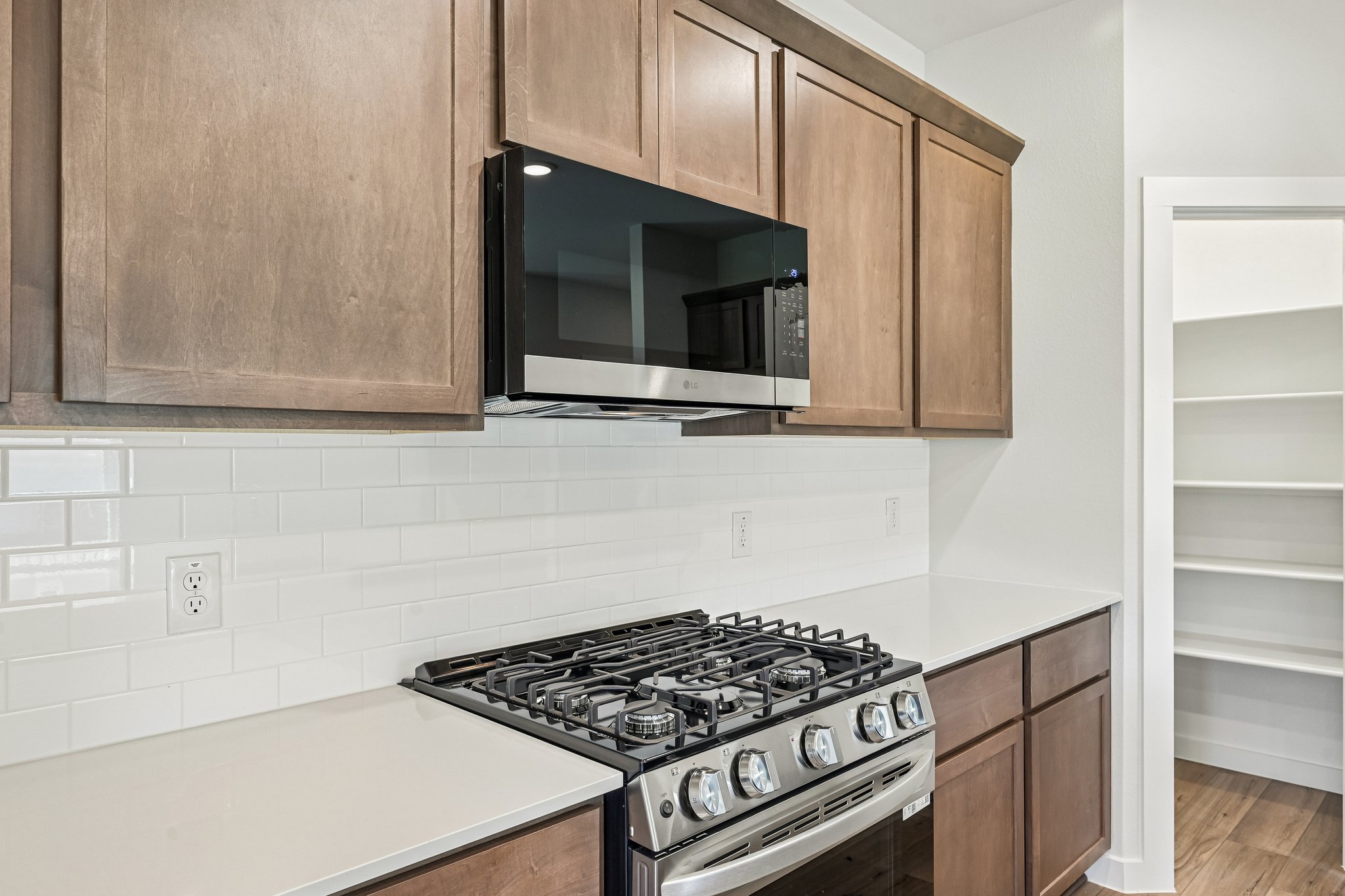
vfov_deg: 58.3
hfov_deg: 79.9
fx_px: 803
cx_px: 672
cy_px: 448
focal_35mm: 22
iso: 400
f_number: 8
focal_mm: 21.5
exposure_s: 1/13
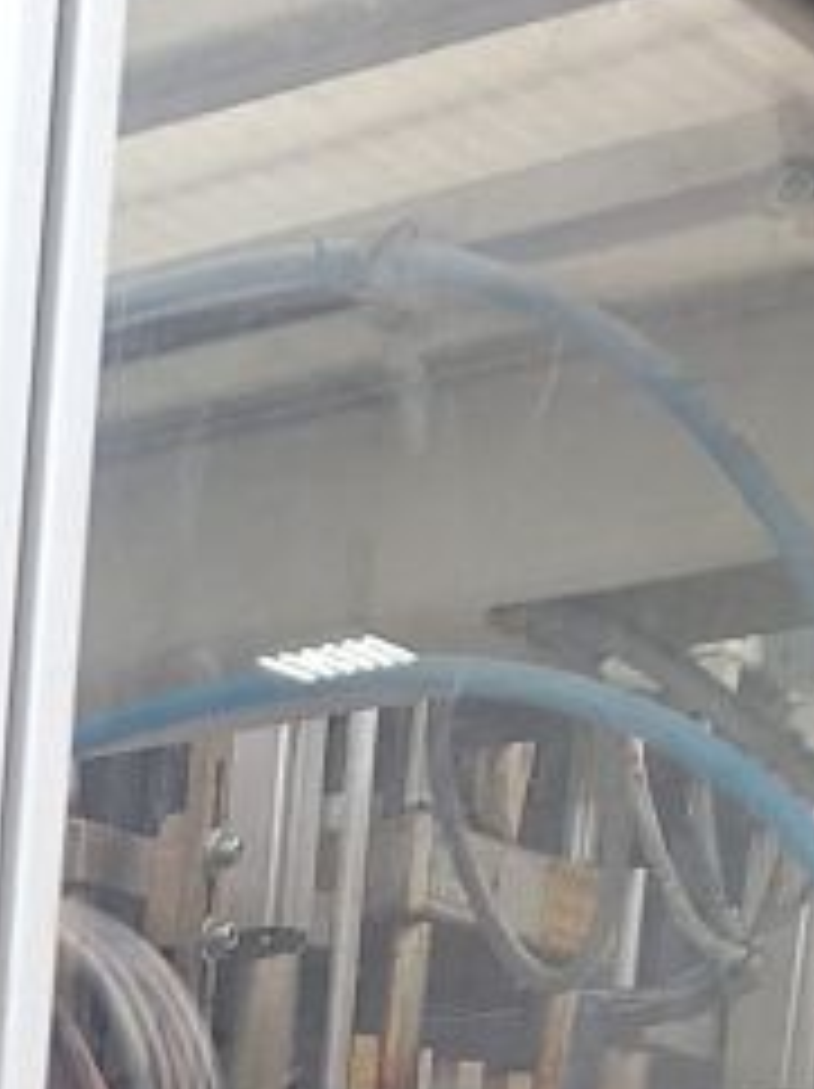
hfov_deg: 9.5
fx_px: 4083
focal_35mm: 130
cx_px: -1417
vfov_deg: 11.3
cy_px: 2950
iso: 80
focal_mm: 5.54
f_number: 1.8
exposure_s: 1/50
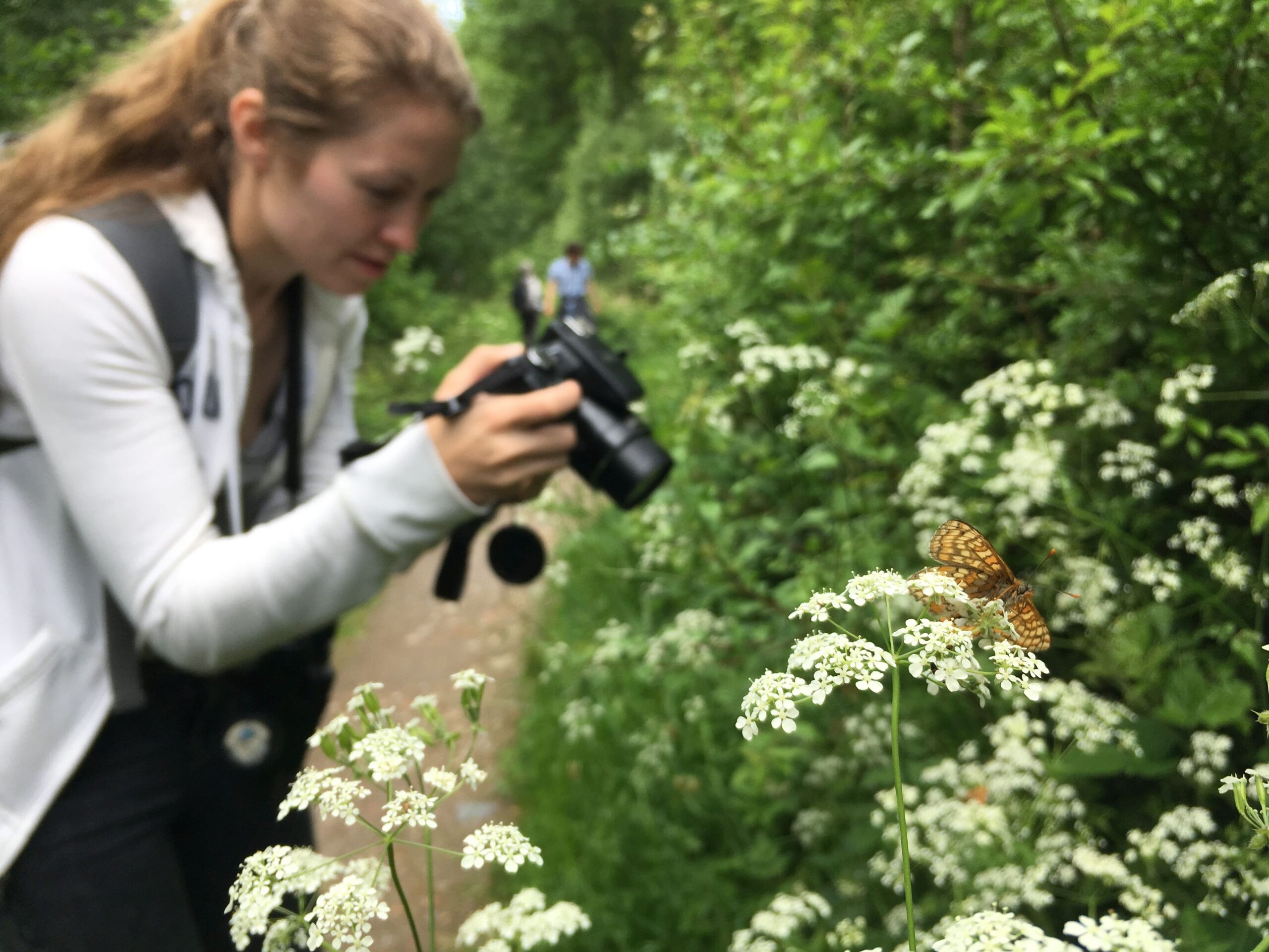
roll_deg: +2.2
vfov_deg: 48.2
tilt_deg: -12.2
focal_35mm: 29
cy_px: 476
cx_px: 634
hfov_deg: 61.7
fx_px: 1063
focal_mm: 4.15
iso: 25
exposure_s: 1/442
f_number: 2.2
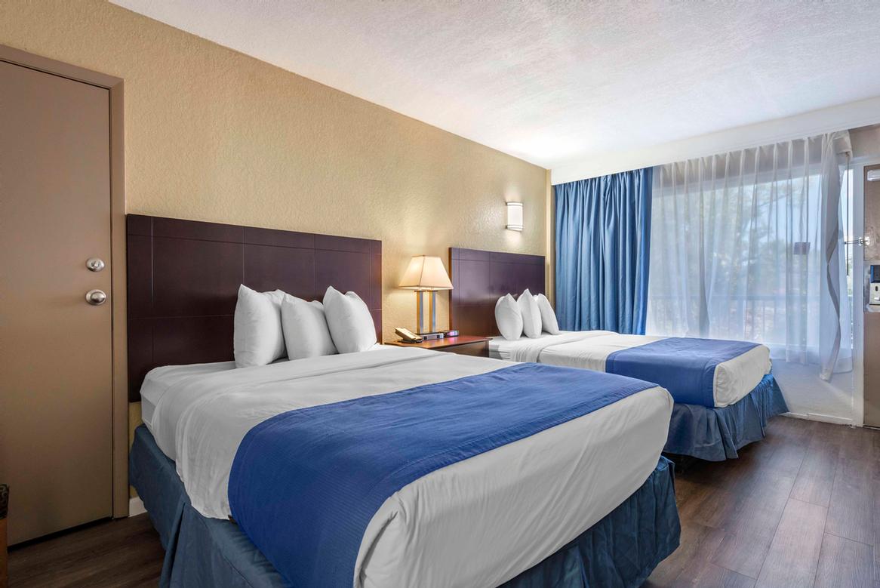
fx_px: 440
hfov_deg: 90.0
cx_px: 440
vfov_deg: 67.5
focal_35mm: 18
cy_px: 294
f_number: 11
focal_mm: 18
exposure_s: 1/2.5
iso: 400
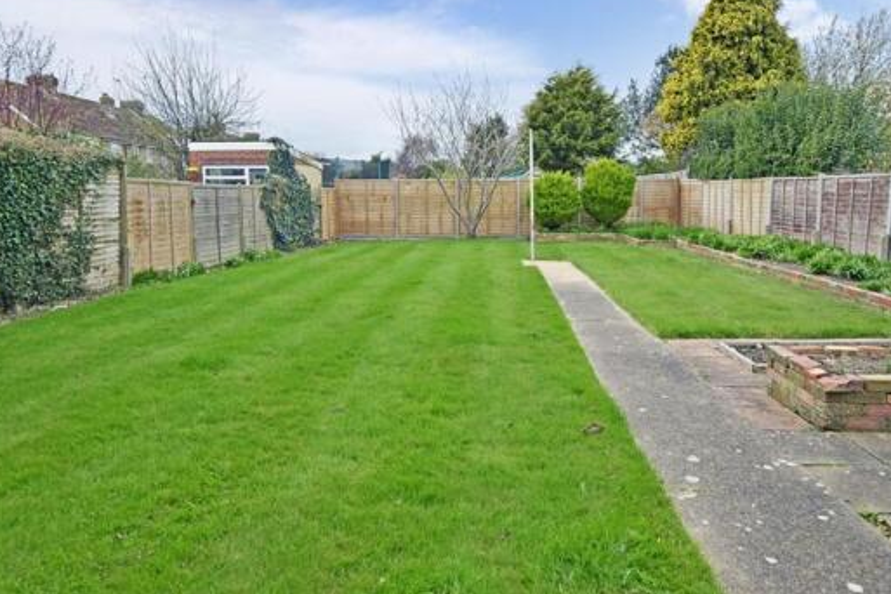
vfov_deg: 54.5
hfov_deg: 75.8
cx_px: 502
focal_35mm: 23
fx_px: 569
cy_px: 225
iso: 400
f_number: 8
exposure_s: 1/1000
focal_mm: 12
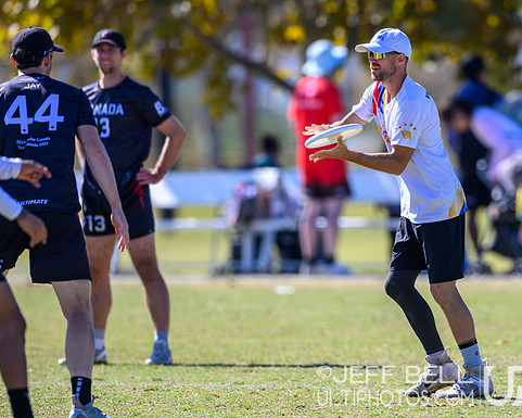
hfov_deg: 2.8
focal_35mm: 682
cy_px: 237
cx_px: 404
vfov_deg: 2.3
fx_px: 10538
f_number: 3.2
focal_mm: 400
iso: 100
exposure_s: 1/1250
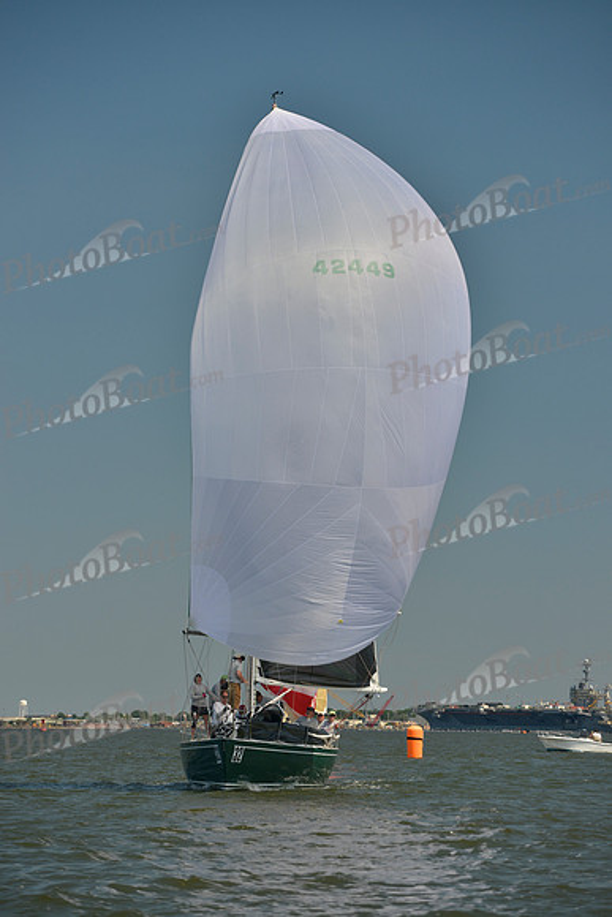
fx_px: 3440
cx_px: 306
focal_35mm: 135
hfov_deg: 10.2
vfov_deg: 15.2
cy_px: 458
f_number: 5
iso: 200
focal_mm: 135
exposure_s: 1/1250
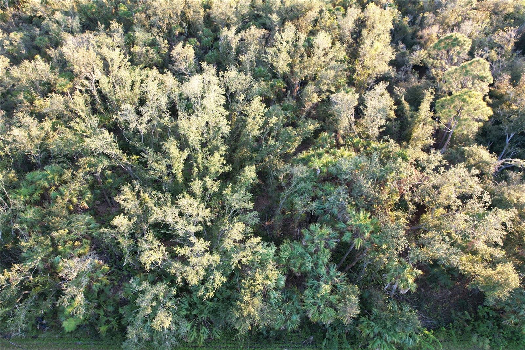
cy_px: 175
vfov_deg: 57.2
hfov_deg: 78.6
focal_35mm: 22
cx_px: 262
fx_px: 321
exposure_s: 1/100
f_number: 2.8
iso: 100
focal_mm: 8.38
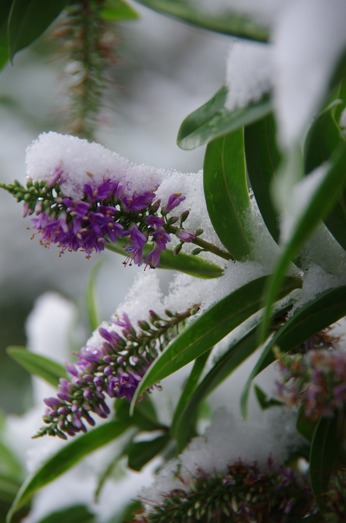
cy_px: 262
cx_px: 173
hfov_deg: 6.8
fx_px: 2932
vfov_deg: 10.2
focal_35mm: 202
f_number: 5.6
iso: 200
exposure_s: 1/200
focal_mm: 135
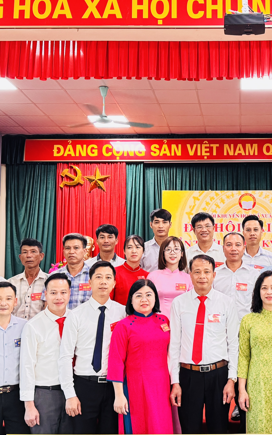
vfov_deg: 38.9
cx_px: 241
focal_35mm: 52
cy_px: 221
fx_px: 617
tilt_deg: +6.1
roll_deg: +0.5
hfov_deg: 24.2
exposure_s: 1/60
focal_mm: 6.76
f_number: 1.78
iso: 320
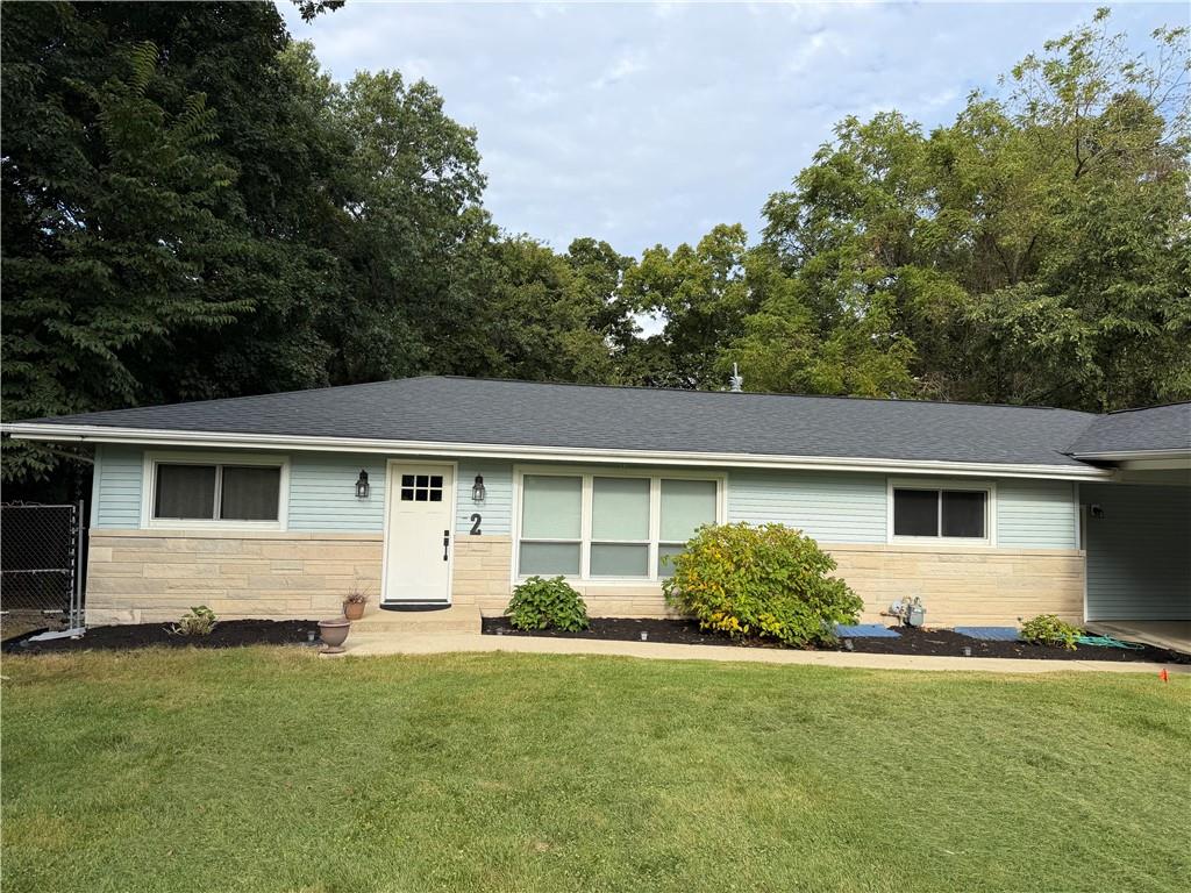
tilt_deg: +4.2
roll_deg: -1.3
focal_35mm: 24
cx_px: 596
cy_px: 446
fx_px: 826
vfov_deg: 56.8
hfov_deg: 71.6
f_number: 1.78
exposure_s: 1/2299
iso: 80
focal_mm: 6.76
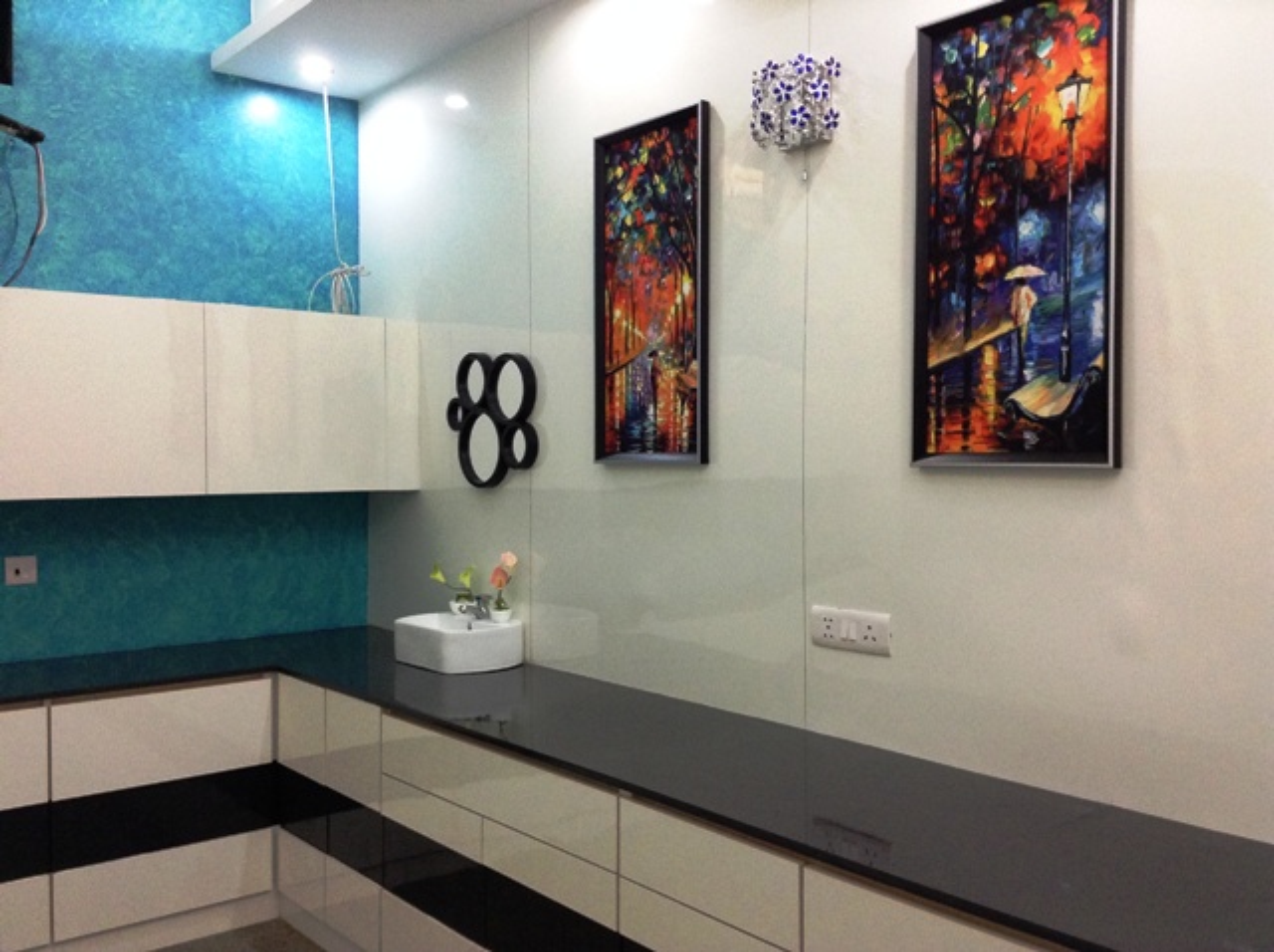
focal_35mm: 33
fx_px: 1213
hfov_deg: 55.4
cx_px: 637
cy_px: 476
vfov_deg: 42.8
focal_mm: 3.3
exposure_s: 1/24
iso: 125
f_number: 2.4
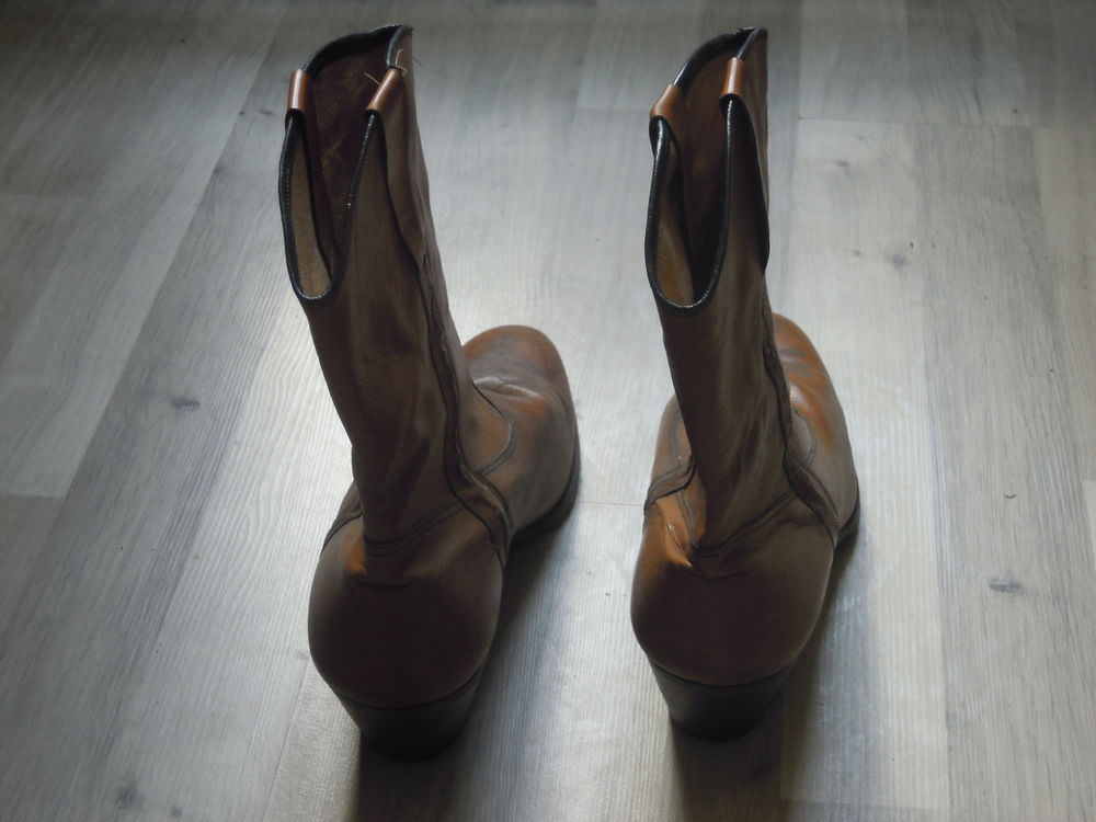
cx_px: 548
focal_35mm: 54
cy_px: 411
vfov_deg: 27.0
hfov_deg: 35.5
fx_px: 1710
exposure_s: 1/50
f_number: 3.7
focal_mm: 9.6
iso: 320
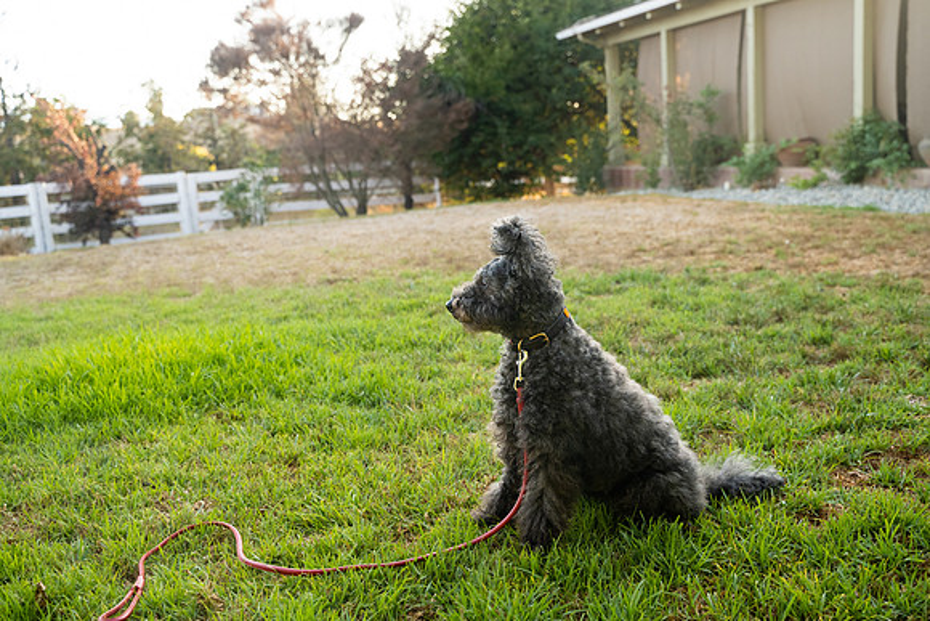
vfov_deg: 33.4
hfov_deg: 48.4
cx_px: 465
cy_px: 310
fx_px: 1034
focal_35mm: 40
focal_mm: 40
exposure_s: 1/500
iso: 800
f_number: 4
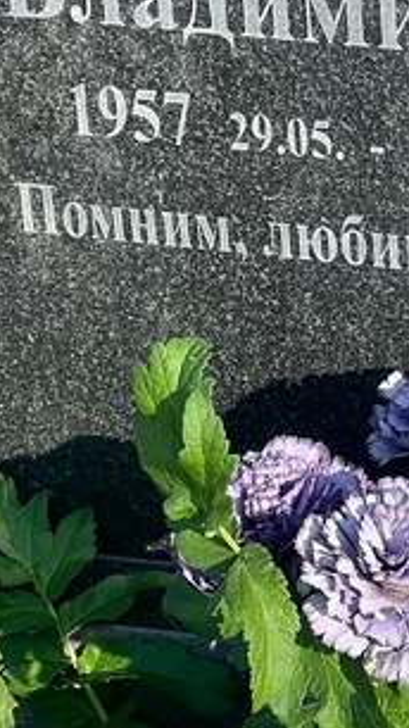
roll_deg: +4.2
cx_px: 528
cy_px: 52
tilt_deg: -28.3
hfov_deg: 5.5
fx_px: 4225
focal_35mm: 219
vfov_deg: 9.8
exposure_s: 1/336
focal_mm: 9
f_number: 2.8
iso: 32
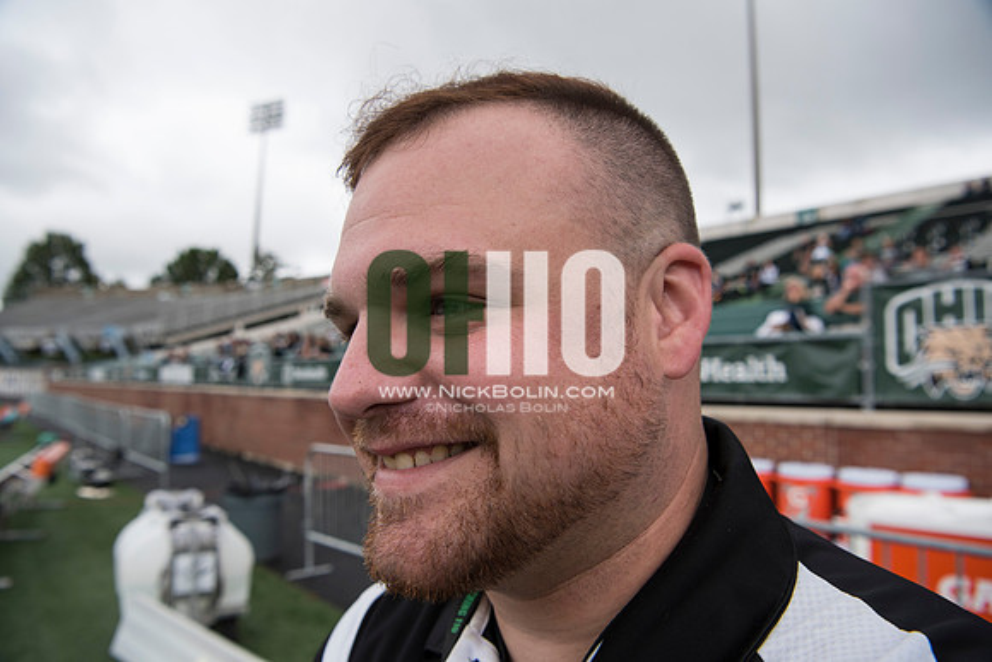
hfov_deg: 73.7
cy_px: 331
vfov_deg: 53.2
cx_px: 496
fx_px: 661
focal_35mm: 24
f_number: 5.6
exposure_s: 1/1600
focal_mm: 24
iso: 640
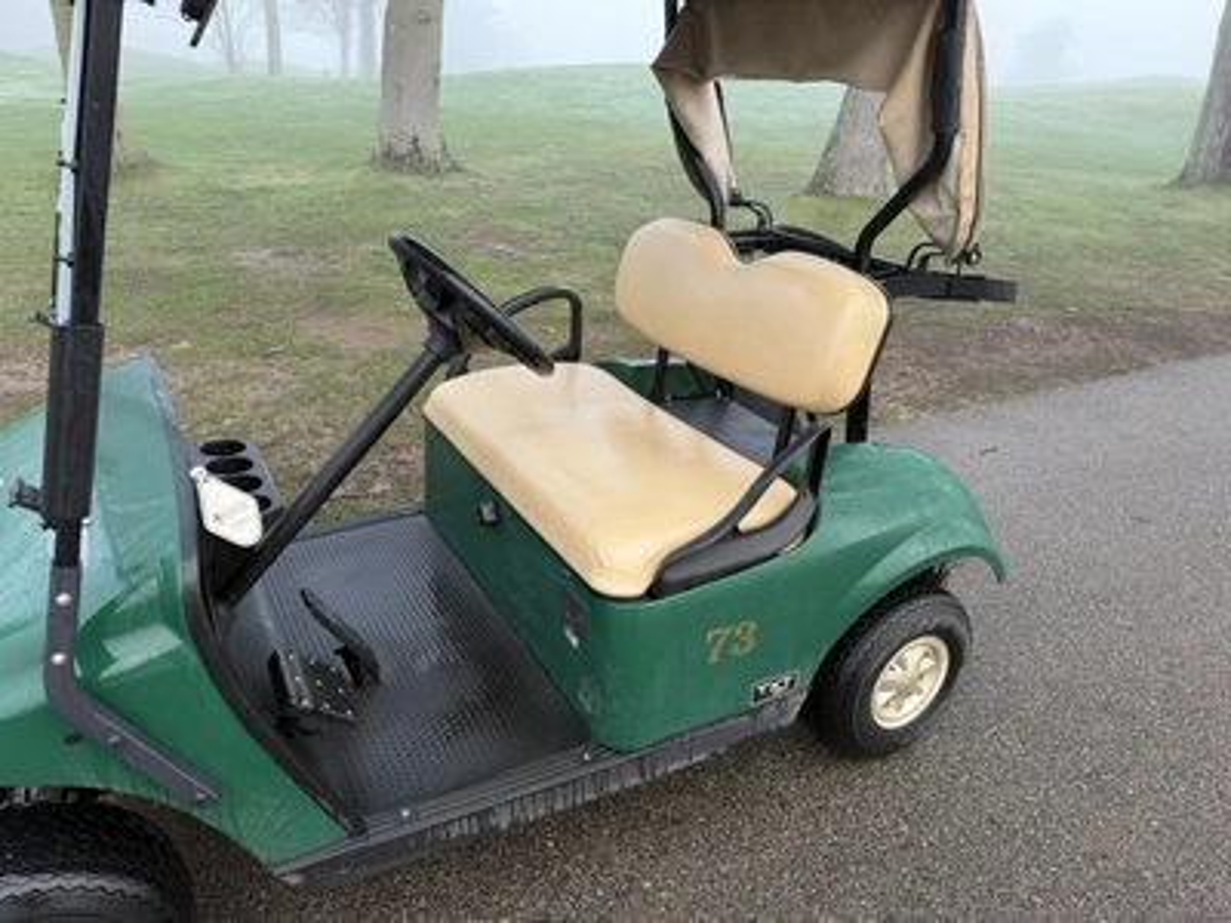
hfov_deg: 71.6
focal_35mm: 24
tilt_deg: -23.4
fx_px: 853
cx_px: 616
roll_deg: -2.2
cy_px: 462
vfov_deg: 56.8
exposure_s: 1/121
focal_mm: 6.76
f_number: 1.78
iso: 125
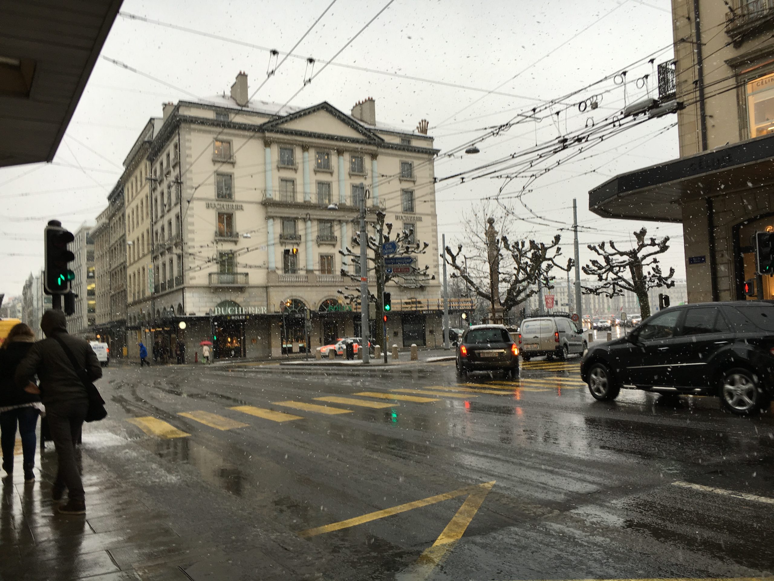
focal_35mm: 29
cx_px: 387
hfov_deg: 61.7
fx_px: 648
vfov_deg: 48.2
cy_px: 290
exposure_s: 1/100
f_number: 2.2
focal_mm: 4.15
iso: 25
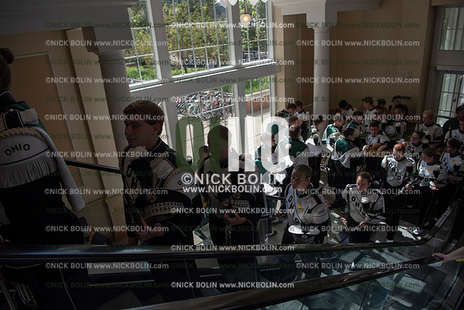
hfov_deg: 73.7
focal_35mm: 24
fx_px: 309
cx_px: 232
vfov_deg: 53.2
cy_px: 155
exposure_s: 1/1250
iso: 400
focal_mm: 24
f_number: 5
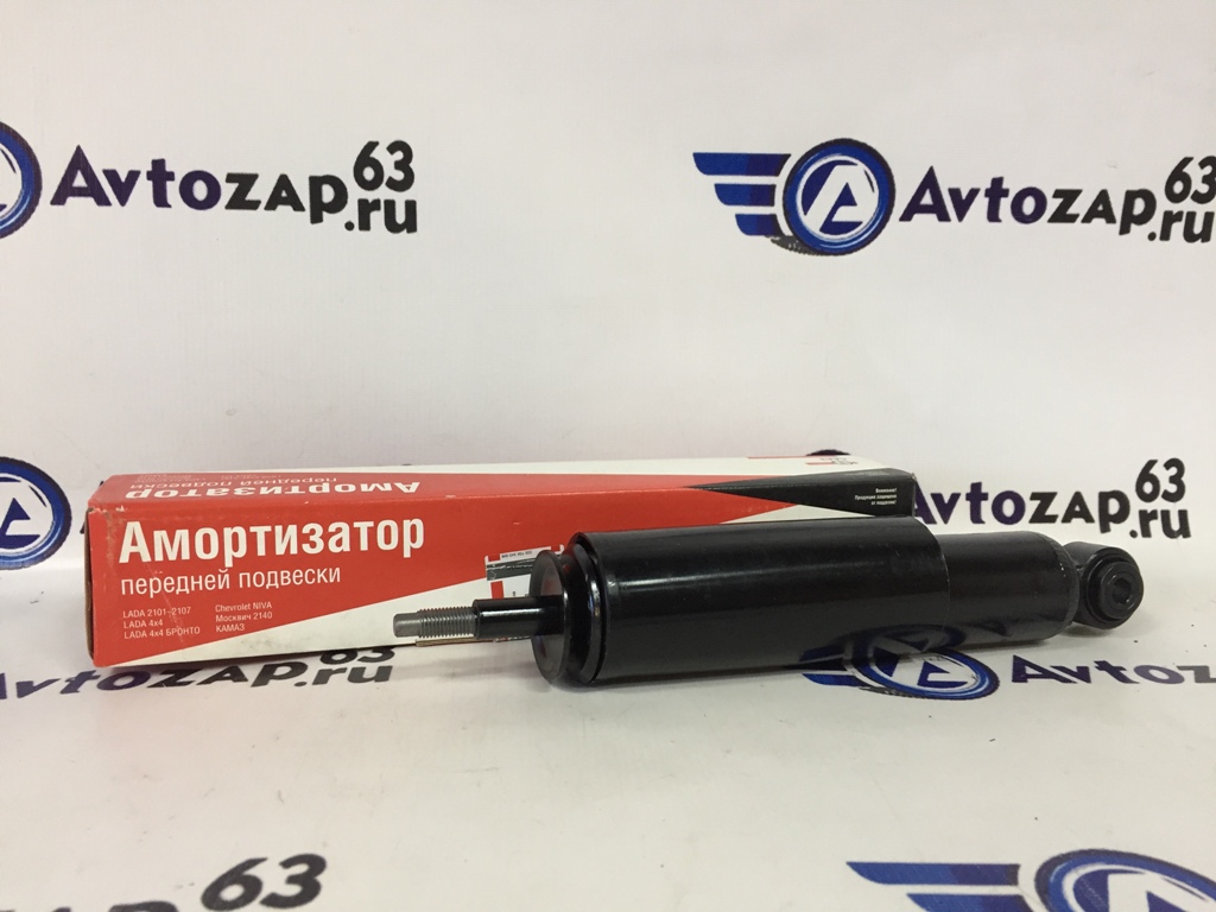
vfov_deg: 48.2
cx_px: 608
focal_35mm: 29
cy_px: 456
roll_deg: -0.7
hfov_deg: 61.7
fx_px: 1019
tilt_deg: -12.4
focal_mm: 4.15
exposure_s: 1/33
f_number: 2.2
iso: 125
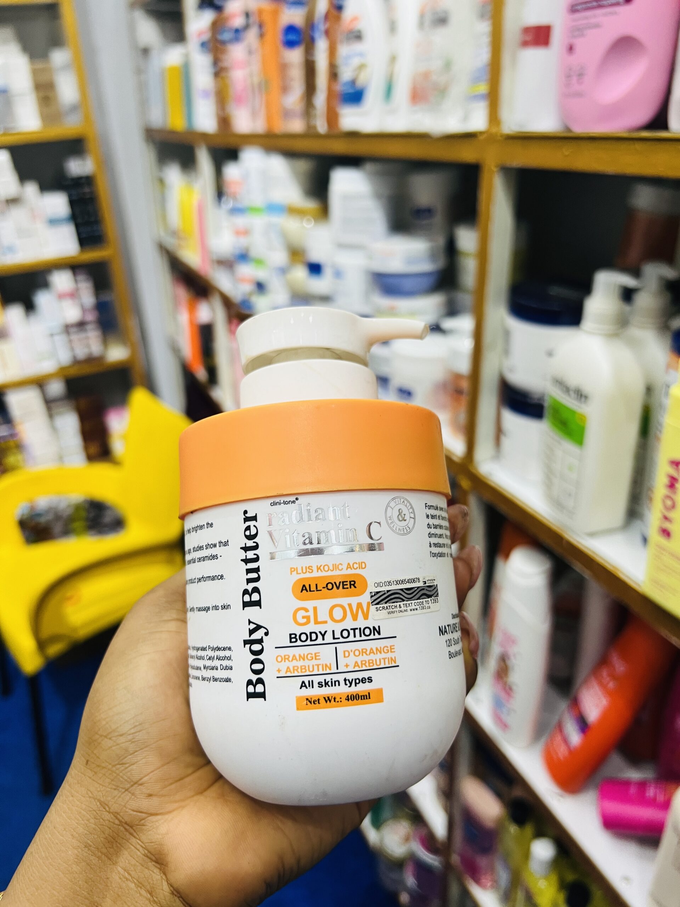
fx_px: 681
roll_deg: +4.3
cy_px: 454
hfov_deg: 53.1
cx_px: 340
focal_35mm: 26
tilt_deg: -25.3
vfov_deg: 67.3
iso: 100
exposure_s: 1/50
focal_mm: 5.7
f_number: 1.5
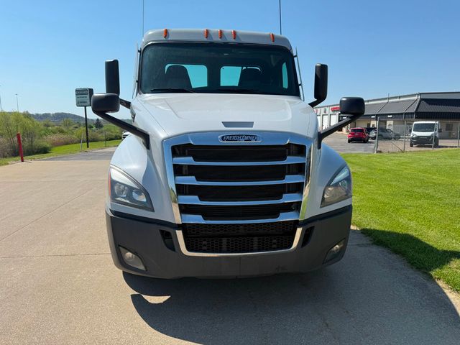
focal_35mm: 24
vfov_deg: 56.8
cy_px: 172
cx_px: 230
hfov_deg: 71.6
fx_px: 319
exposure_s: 1/4673
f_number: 1.78
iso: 80
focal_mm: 6.76
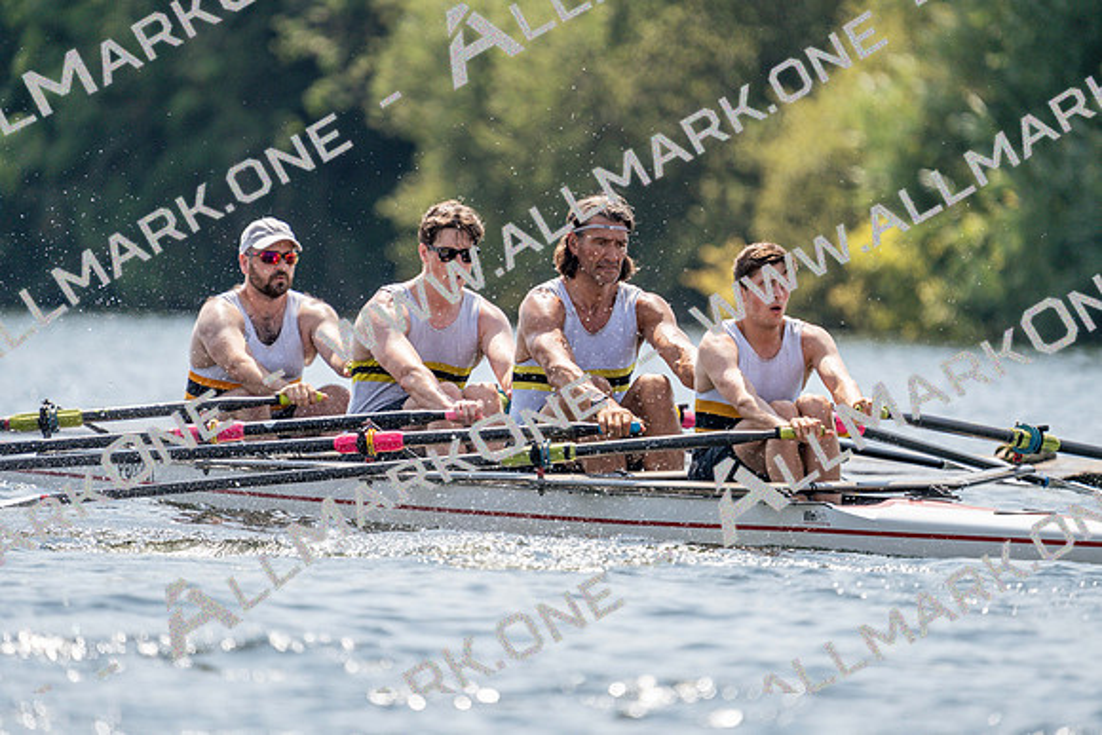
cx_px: 551
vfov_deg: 2.5
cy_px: 368
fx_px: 16747
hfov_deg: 3.8
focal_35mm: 547
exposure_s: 1/1600
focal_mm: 547
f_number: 6.3
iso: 250
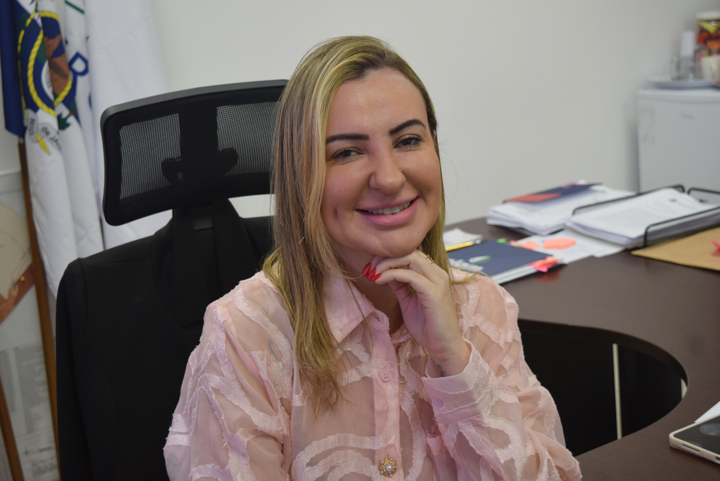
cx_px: 360
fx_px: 1141
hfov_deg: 35.0
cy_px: 240
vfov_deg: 23.8
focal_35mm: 57
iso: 400
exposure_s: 1/40
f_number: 4.8
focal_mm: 38
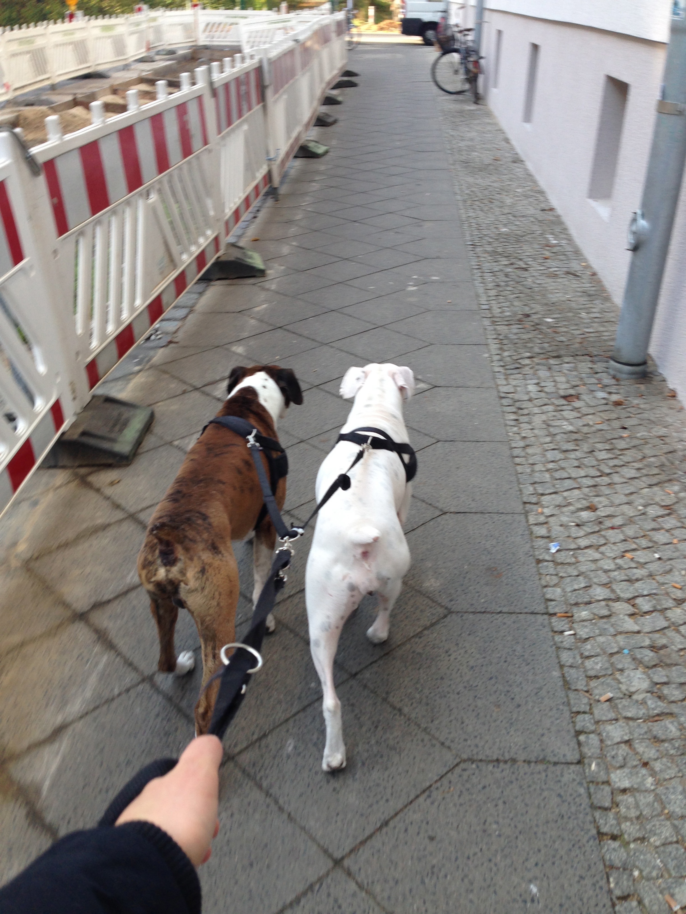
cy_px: 457
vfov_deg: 55.4
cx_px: 343
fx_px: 872
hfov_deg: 42.9
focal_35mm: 33
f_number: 2.4
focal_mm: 4.12
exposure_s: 1/130
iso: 50
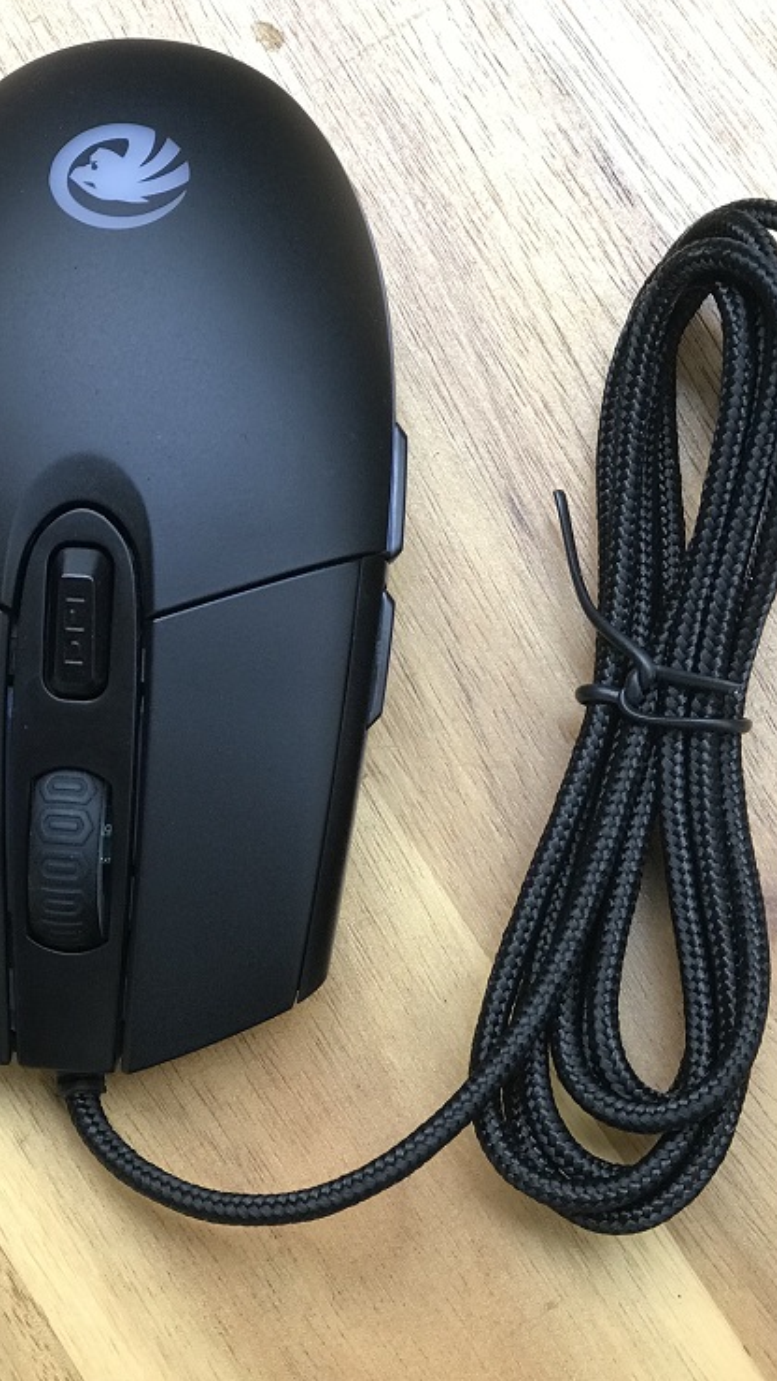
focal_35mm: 84
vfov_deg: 25.3
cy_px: 684
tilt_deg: -83.7
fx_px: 3075
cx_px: 514
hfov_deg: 14.4
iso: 50
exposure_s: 1/50
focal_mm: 6.6
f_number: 2.8
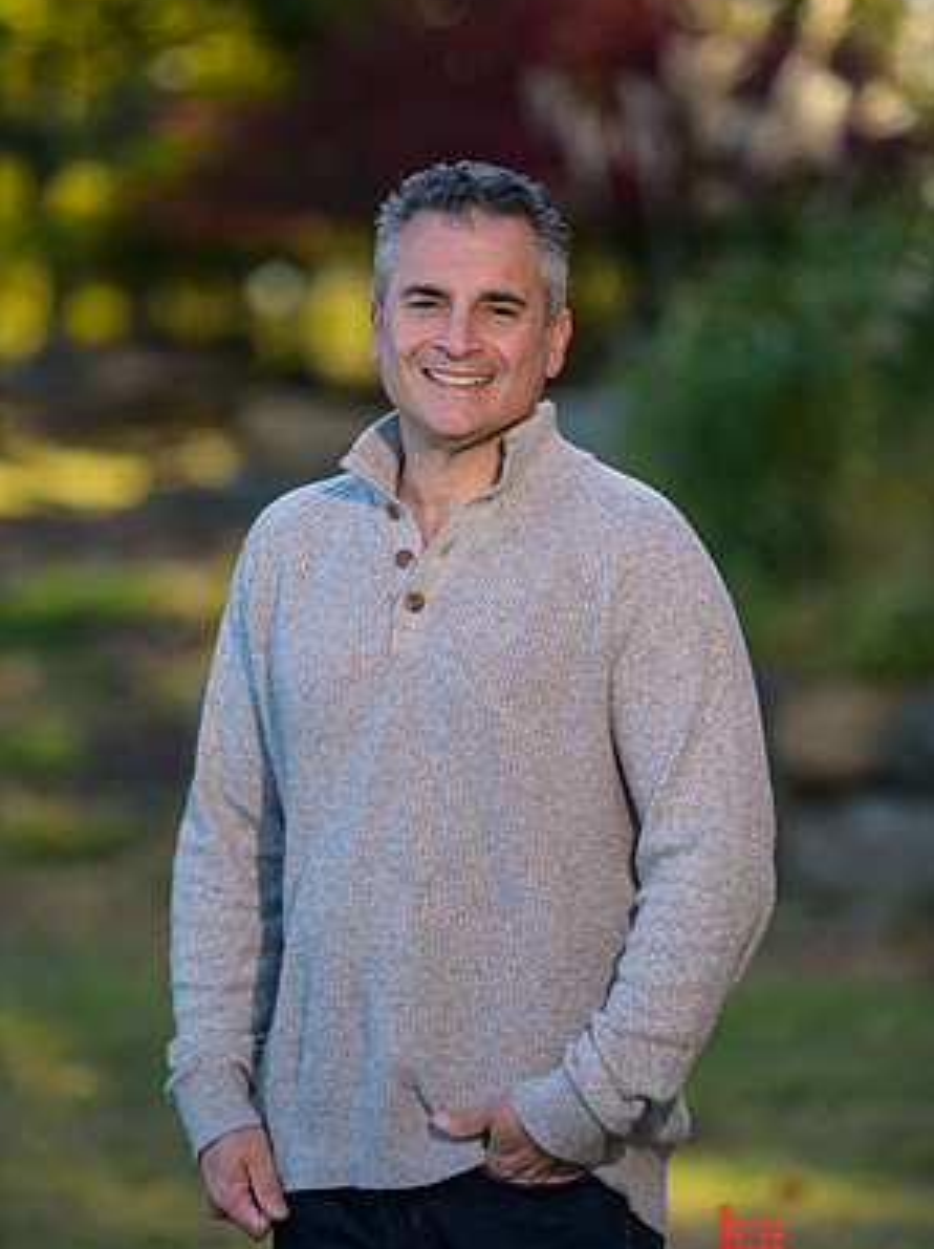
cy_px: 658
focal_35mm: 180
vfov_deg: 11.0
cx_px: 469
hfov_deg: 8.2
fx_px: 6486
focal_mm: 165
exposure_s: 1/500
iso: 200
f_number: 3.2
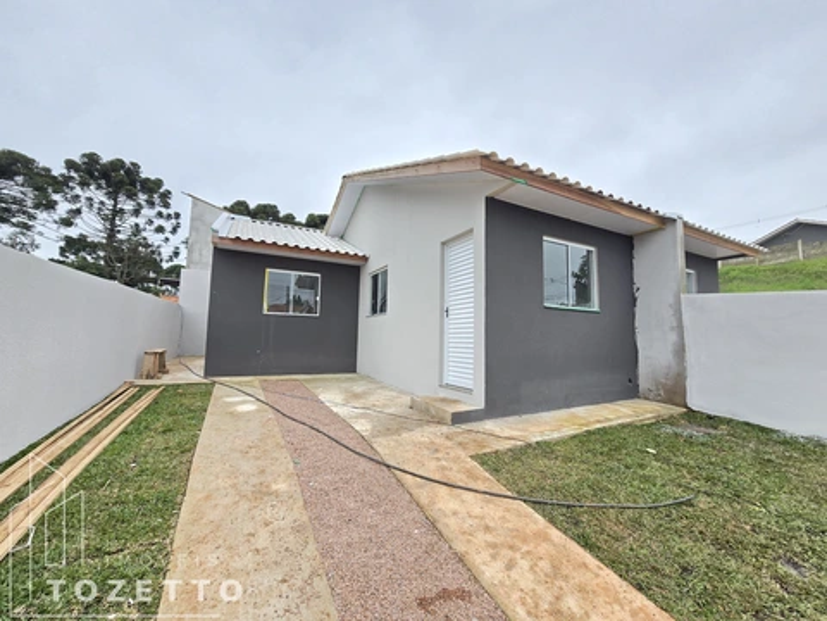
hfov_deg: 106.2
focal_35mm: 13
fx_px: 311
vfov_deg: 89.9
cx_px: 414
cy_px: 310
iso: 50
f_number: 2.2
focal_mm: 2.2
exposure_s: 1/417
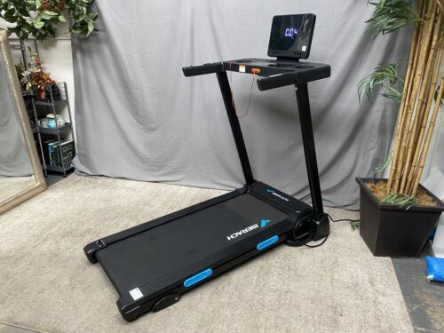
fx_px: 333
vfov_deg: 53.1
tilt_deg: -20.6
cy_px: 166
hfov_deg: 67.3
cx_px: 222
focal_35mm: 26
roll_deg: +0.0
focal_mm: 4.25
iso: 320
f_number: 1.8
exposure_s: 1/60
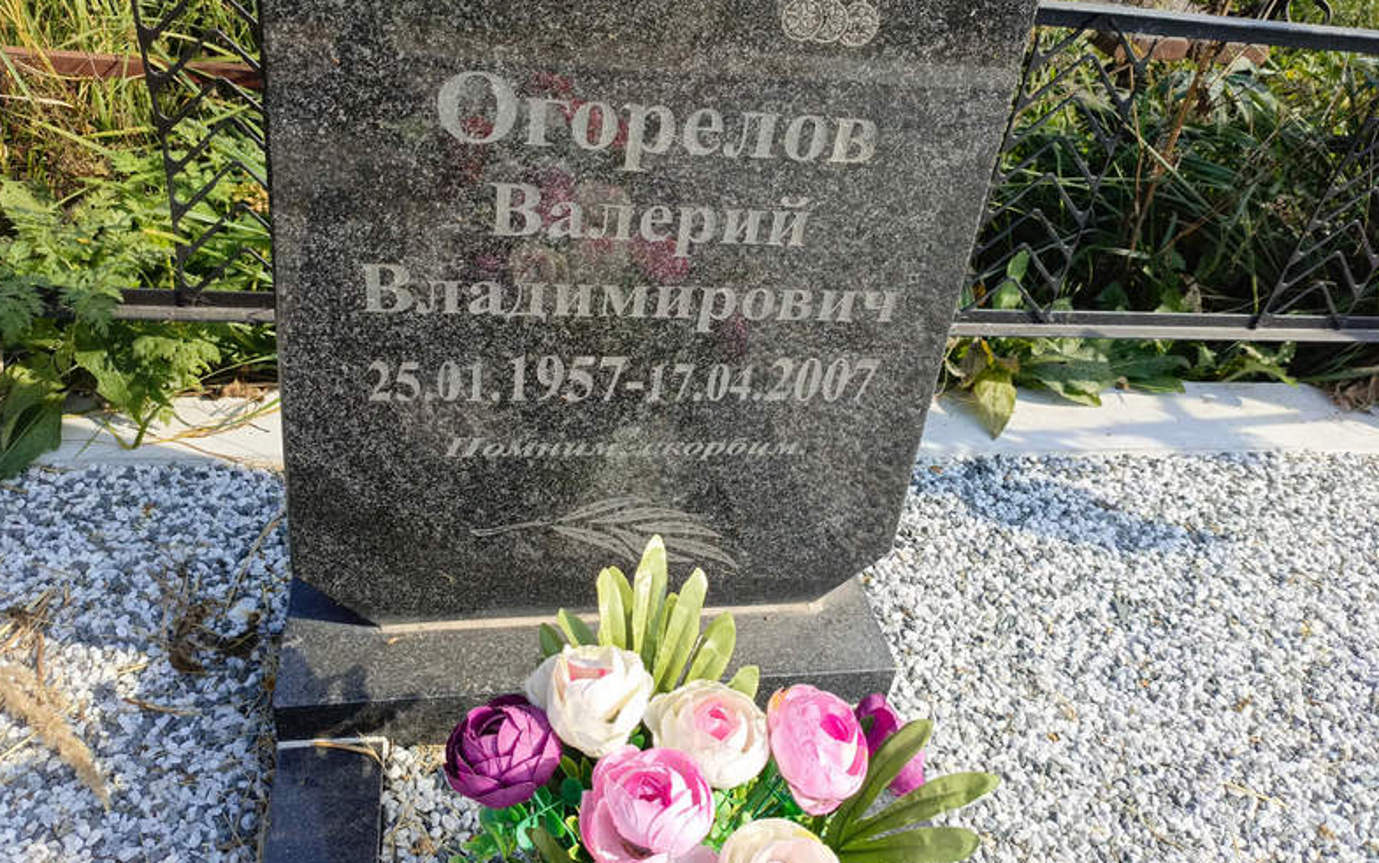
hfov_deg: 68.4
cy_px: 374
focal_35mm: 27
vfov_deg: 45.9
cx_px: 680
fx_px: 1015
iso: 112
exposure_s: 1/572
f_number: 1.69
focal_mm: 4.76
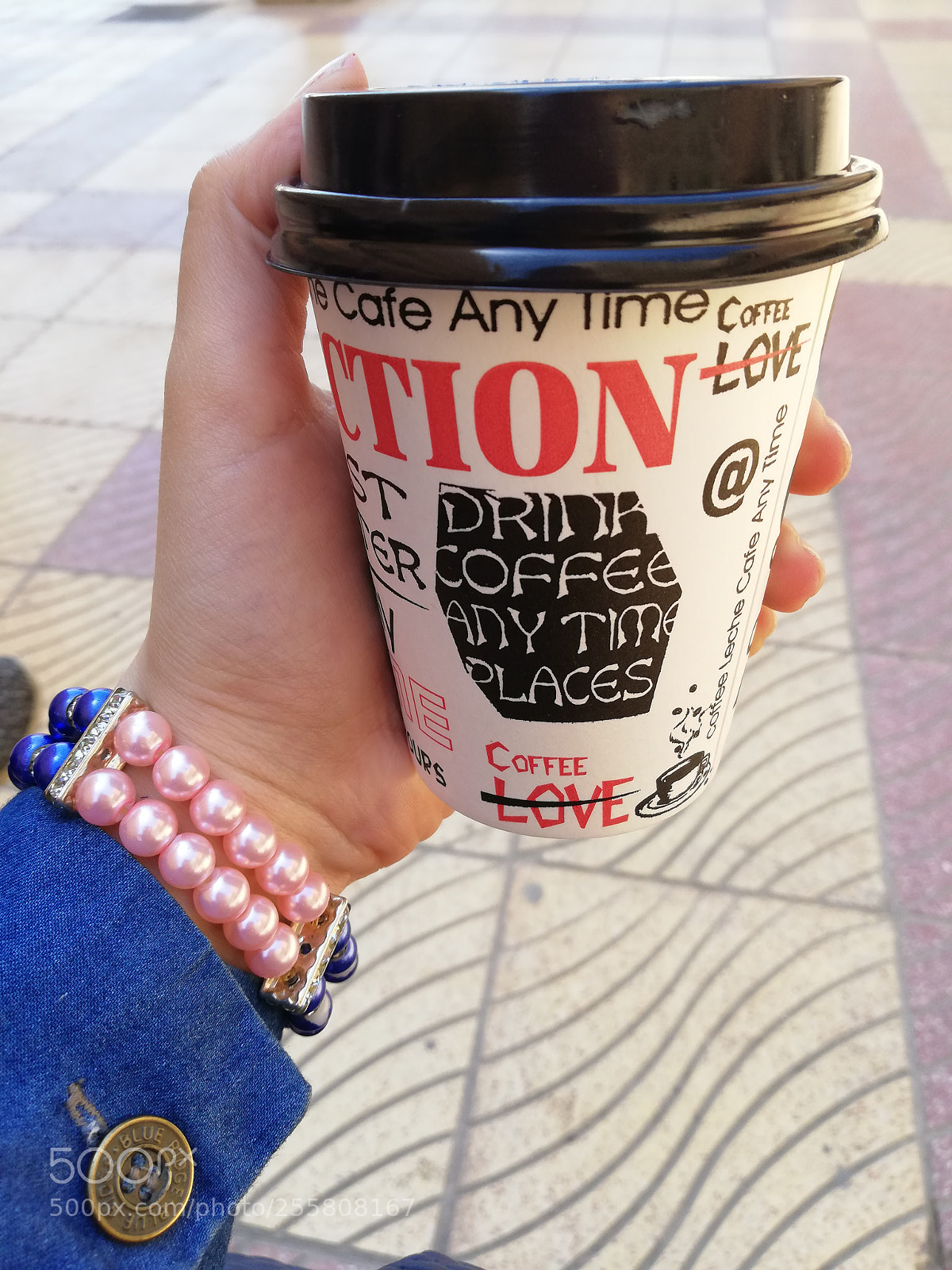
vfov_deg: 65.3
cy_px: 635
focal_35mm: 27
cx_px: 476
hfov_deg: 51.4
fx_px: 990
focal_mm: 3.81
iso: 50
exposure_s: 1/194
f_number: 2.2
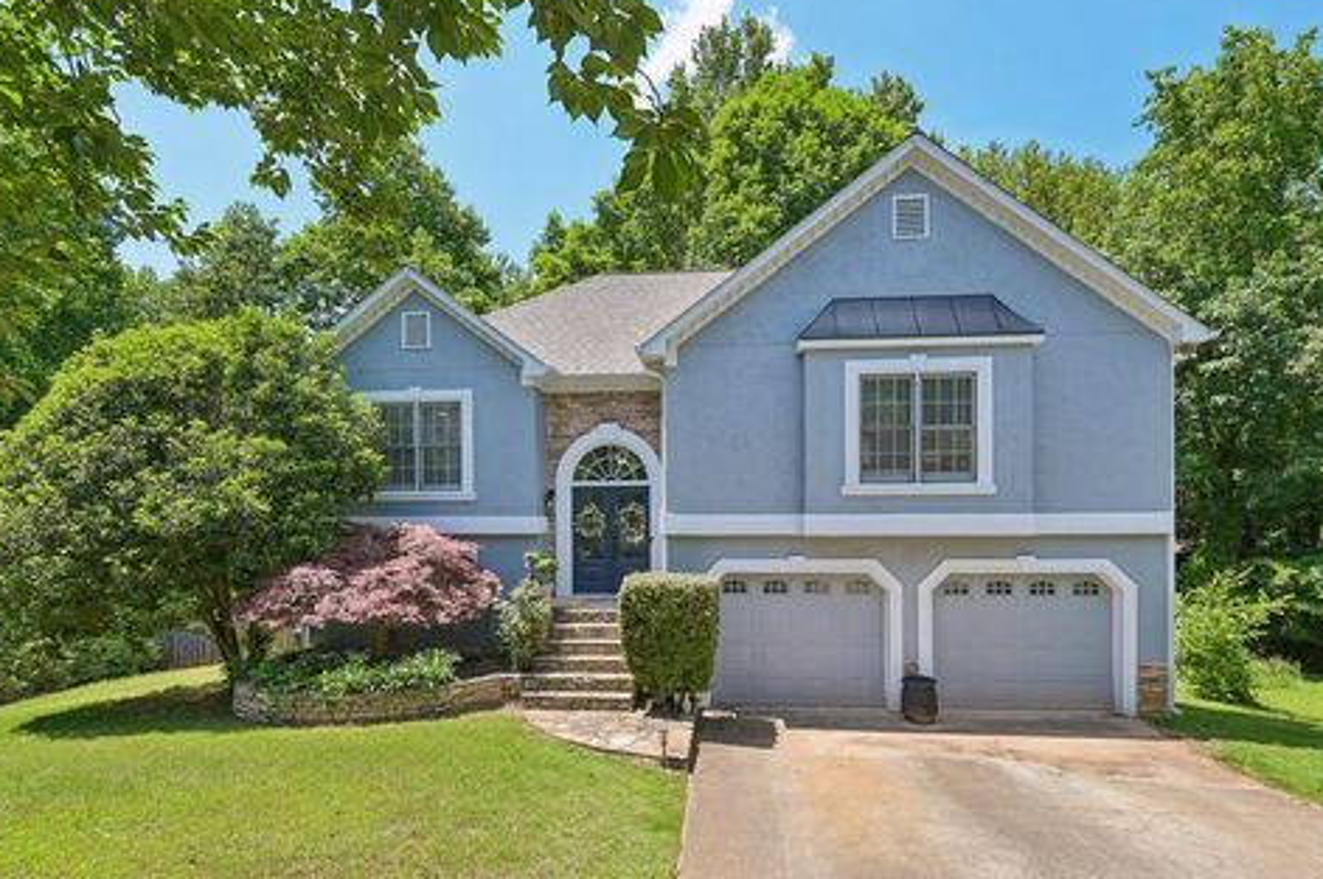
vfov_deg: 70.3
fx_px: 624
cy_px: 425
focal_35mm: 17
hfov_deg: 93.3
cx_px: 663
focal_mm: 16
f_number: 8
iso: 200
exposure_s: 1/250
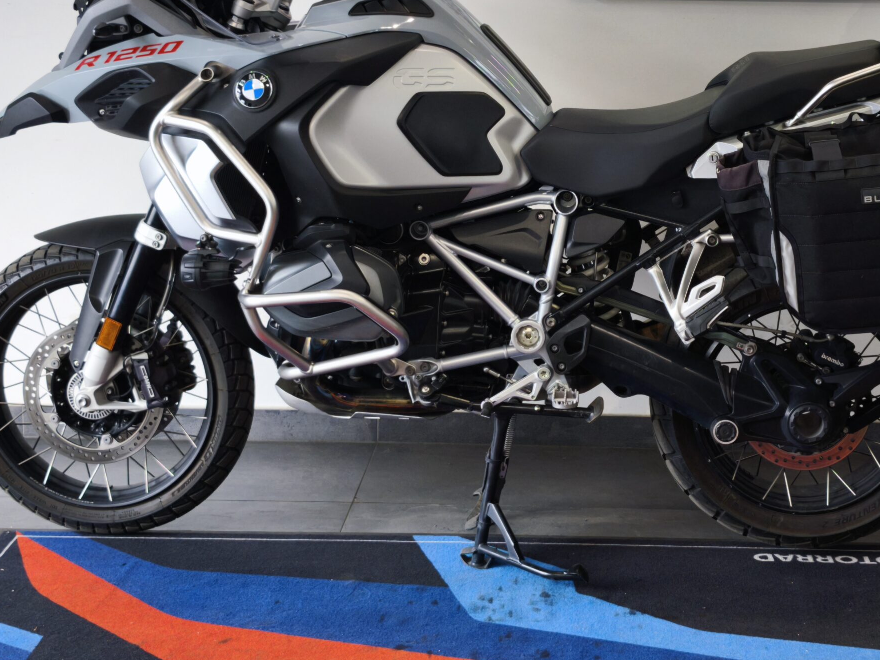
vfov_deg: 21.8
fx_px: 1703
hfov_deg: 28.9
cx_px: 539
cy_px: 207
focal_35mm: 67
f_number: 1.6
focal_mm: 6.57
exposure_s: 1/100
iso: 64
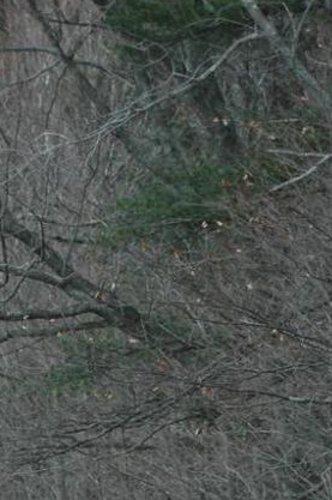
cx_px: -3
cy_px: 573
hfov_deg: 1.9
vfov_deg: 2.9
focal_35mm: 720
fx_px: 9984
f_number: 4
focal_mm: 200
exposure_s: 1/640
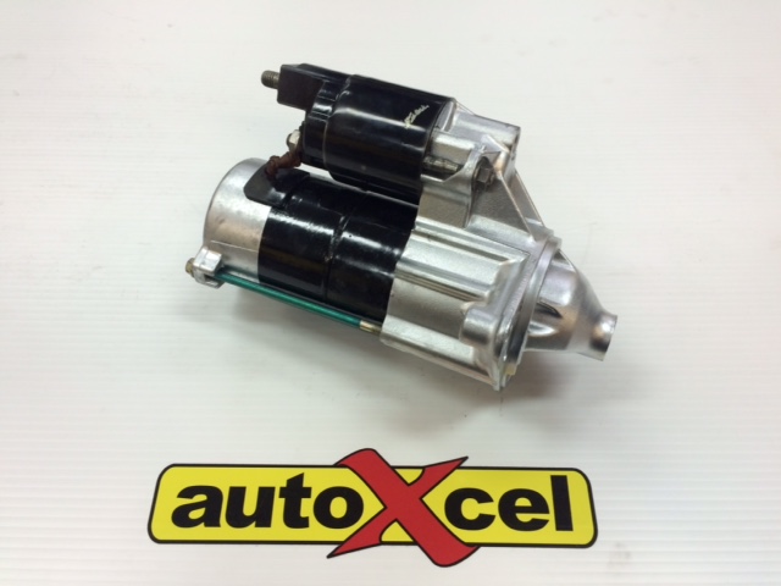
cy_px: 293
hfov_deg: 61.7
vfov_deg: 48.2
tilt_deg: -55.8
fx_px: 654
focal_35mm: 29
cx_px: 390
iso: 40
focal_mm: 4.15
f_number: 2.2
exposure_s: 1/33
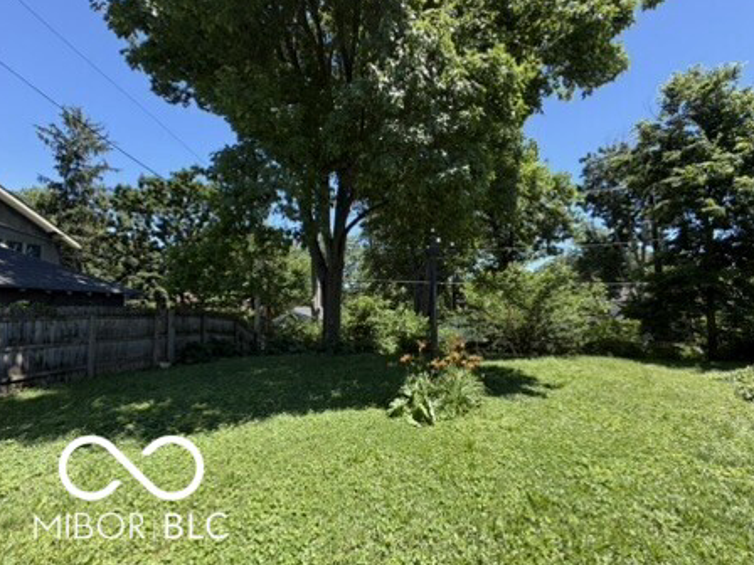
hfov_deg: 98.2
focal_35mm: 15
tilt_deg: +6.0
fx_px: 327
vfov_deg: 81.7
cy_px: 282
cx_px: 385
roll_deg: -2.8
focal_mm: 2.22
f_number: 2.2
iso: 40
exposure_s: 1/502
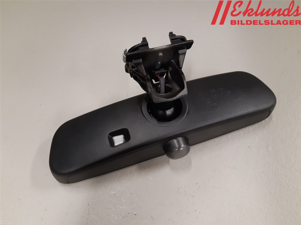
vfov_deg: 53.1
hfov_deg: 67.3
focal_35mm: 26
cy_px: 112
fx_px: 226
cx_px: 150
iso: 200
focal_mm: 3.93
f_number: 1.7
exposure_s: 1/50
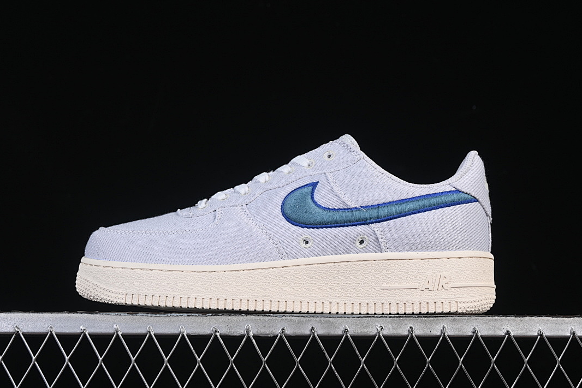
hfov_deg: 26.6
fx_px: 1229
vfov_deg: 18.0
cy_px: 192
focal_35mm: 76
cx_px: 290
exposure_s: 1/80
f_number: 8
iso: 160
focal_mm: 50
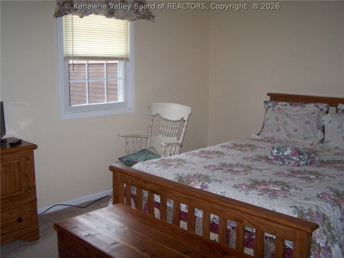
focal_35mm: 38
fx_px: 378
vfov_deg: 37.7
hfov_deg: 49.0
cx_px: 172
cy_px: 129
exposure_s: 1/60
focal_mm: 6.3
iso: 140
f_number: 2.8
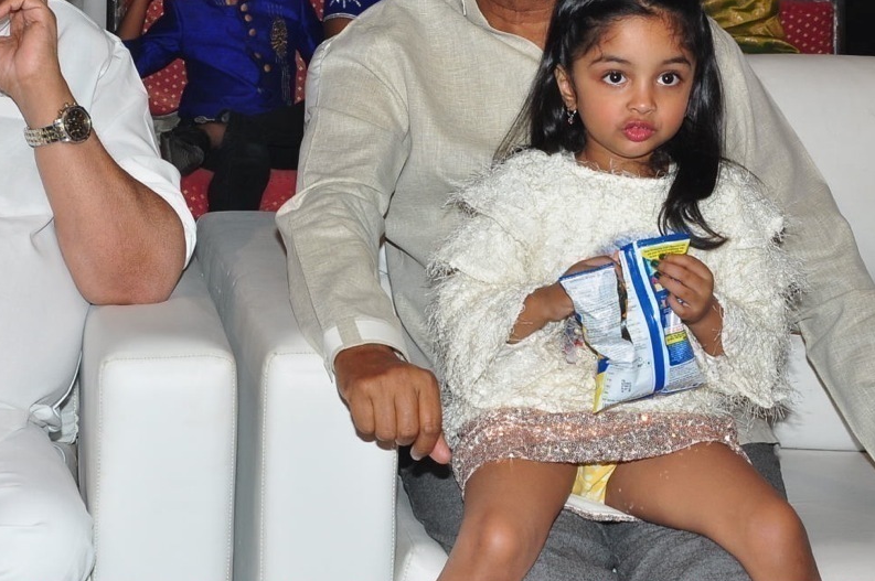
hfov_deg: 17.3
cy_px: 203
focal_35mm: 118
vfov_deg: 11.6
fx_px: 2865
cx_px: 217
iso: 400
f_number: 11
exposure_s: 1/125
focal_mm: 48
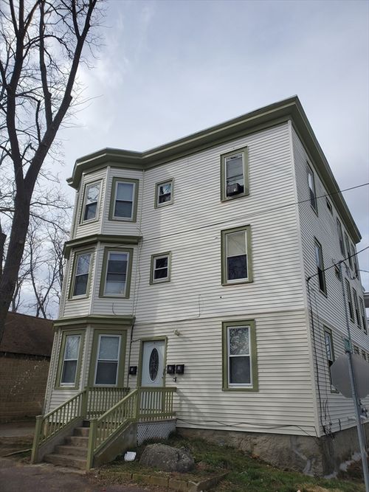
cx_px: 184
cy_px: 246
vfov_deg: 67.3
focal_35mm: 26
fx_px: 370
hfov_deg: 53.0
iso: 50
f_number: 2.4
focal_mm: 4.3
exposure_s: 1/1893
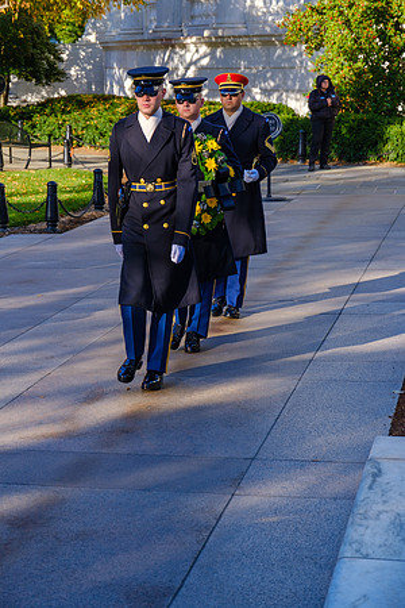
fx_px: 1401
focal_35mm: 83
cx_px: 202
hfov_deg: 16.5
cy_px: 304
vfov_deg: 24.5
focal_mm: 55.1
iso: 160
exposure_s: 1/400
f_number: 4.5
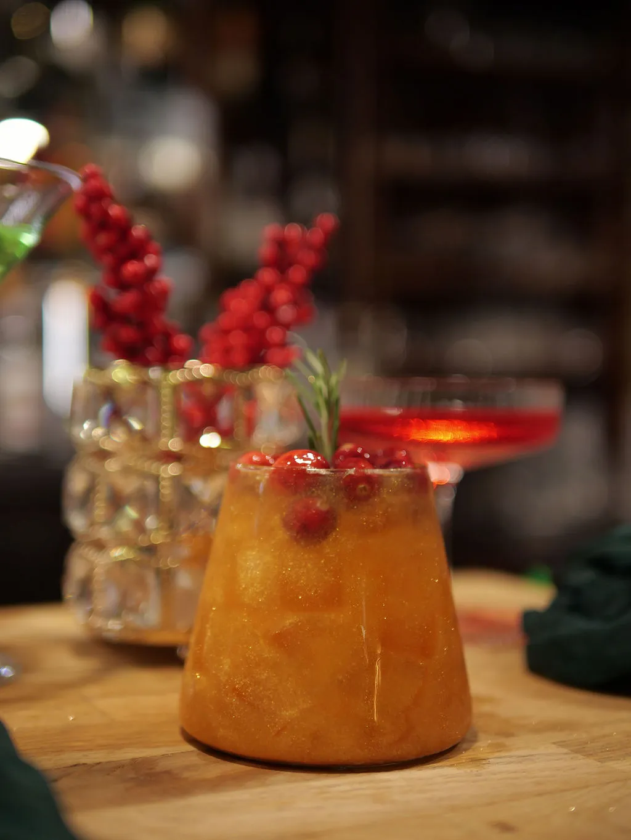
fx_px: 1214
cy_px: 420
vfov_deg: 38.2
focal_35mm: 50
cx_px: 316
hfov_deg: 29.1
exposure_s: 1/160
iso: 500
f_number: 1.4
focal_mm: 25
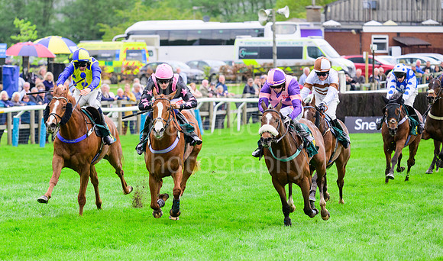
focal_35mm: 291
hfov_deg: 7.3
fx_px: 3454
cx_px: 160
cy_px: 165
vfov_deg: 4.3
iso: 1250
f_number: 5.6
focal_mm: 220
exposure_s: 1/1000
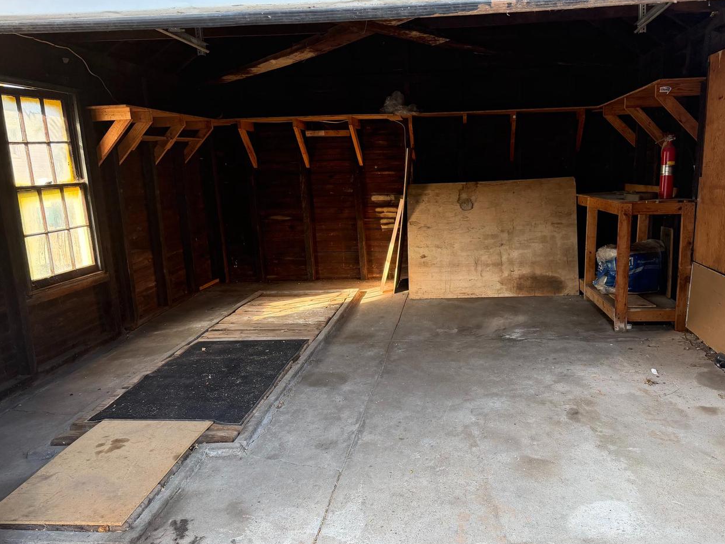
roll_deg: +2.6
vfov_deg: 49.7
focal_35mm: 28
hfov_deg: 63.1
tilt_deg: -11.5
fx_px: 587
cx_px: 421
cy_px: 295
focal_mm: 6.76
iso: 160
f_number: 1.78
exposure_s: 1/168
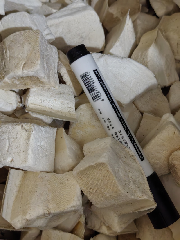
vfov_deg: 35.5
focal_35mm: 54
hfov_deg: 27.0
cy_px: 120
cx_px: 90
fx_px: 374
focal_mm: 5.72
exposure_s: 1/39.9
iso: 500
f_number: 2
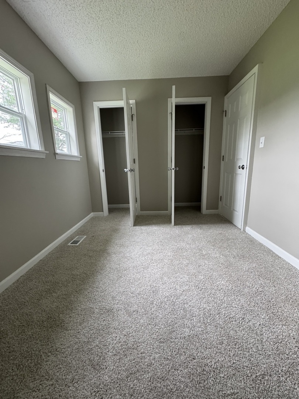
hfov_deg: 85.7
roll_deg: +1.9
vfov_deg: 102.1
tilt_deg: -12.4
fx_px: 161
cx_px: 150
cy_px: 200
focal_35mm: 14
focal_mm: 2.22
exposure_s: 1/60
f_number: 2.2
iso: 320
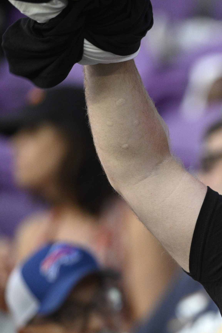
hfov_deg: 1.2
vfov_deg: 1.8
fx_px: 10731
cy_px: 224
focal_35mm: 1160
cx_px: 368
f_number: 2.8
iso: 1250
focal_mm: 400
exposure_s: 1/1250
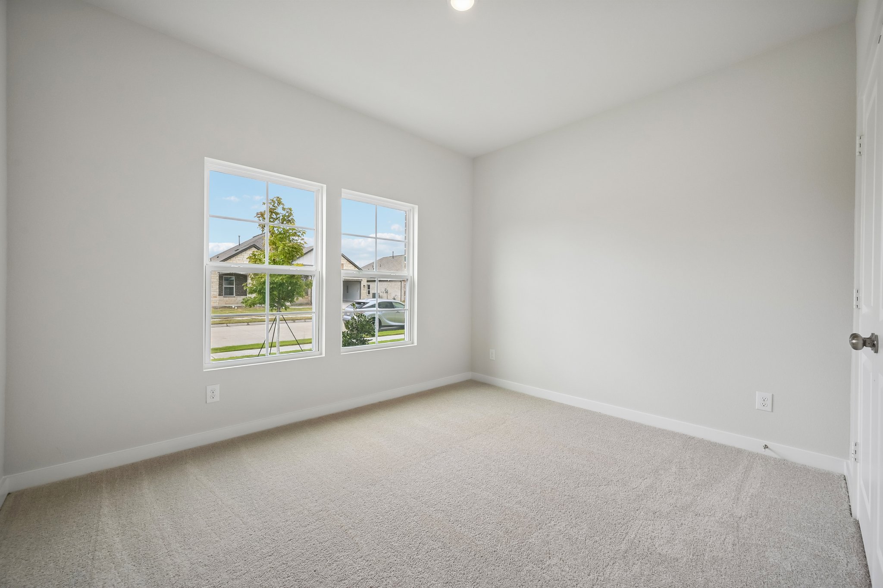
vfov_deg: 81.2
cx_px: 442
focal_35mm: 14
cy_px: 294
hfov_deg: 104.3
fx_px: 343
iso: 250
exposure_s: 1/160
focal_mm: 14
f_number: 9
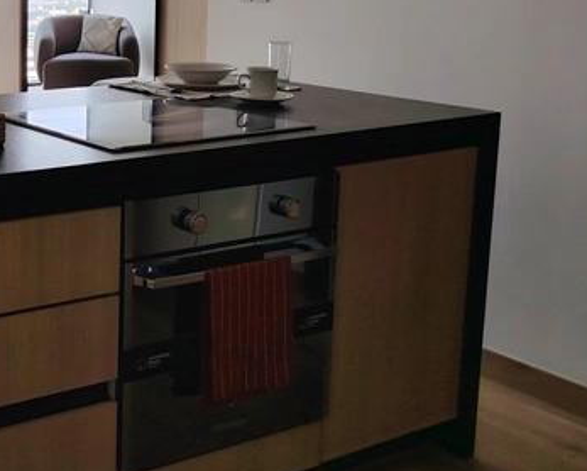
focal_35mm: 54
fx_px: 939
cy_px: 93
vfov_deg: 27.6
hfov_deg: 30.6
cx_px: -74
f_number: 1.75
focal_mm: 5.25
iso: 117
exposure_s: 1/60
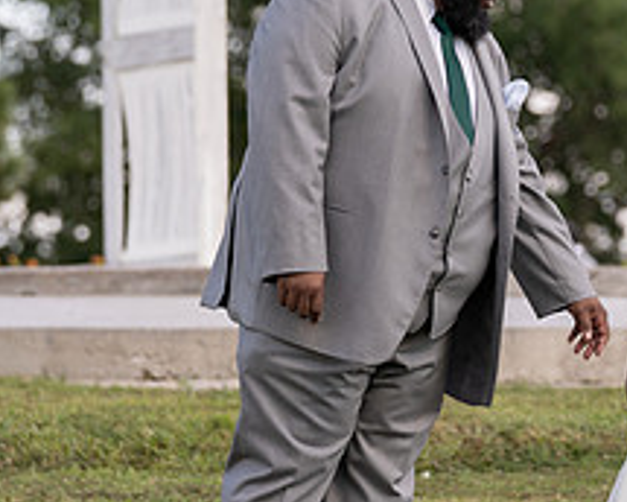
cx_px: 487
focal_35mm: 358
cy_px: 209
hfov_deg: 5.4
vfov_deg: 4.3
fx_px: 6643
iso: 100
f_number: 4
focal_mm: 140
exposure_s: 1/400
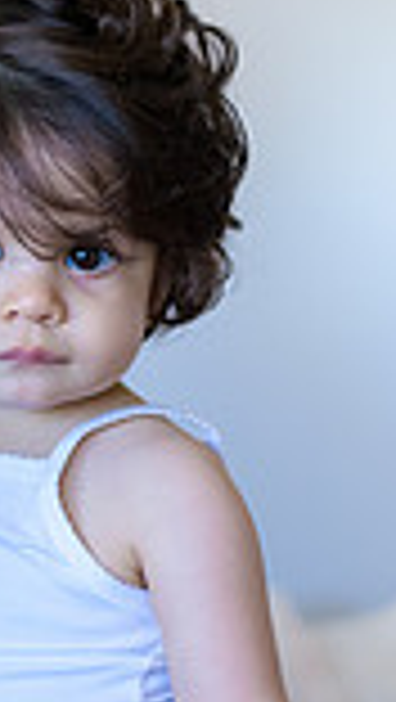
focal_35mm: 136
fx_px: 2533
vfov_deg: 15.7
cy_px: 538
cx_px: 63
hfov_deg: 8.9
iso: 500
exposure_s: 1/125
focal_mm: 35
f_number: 2
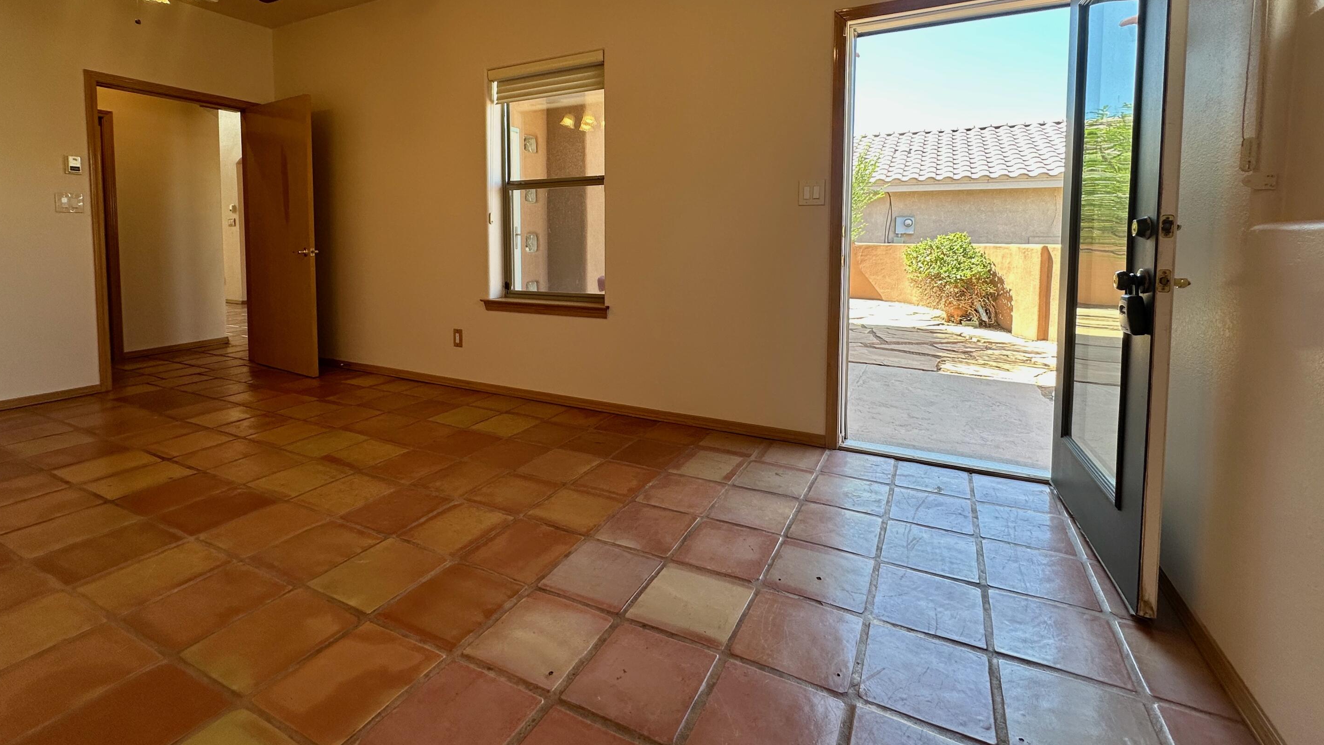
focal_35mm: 16
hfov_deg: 99.4
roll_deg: +0.1
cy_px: 267
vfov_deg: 65.8
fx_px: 562
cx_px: 667
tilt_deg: -2.5
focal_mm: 2.22
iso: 50
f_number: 2.2
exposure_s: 1/120
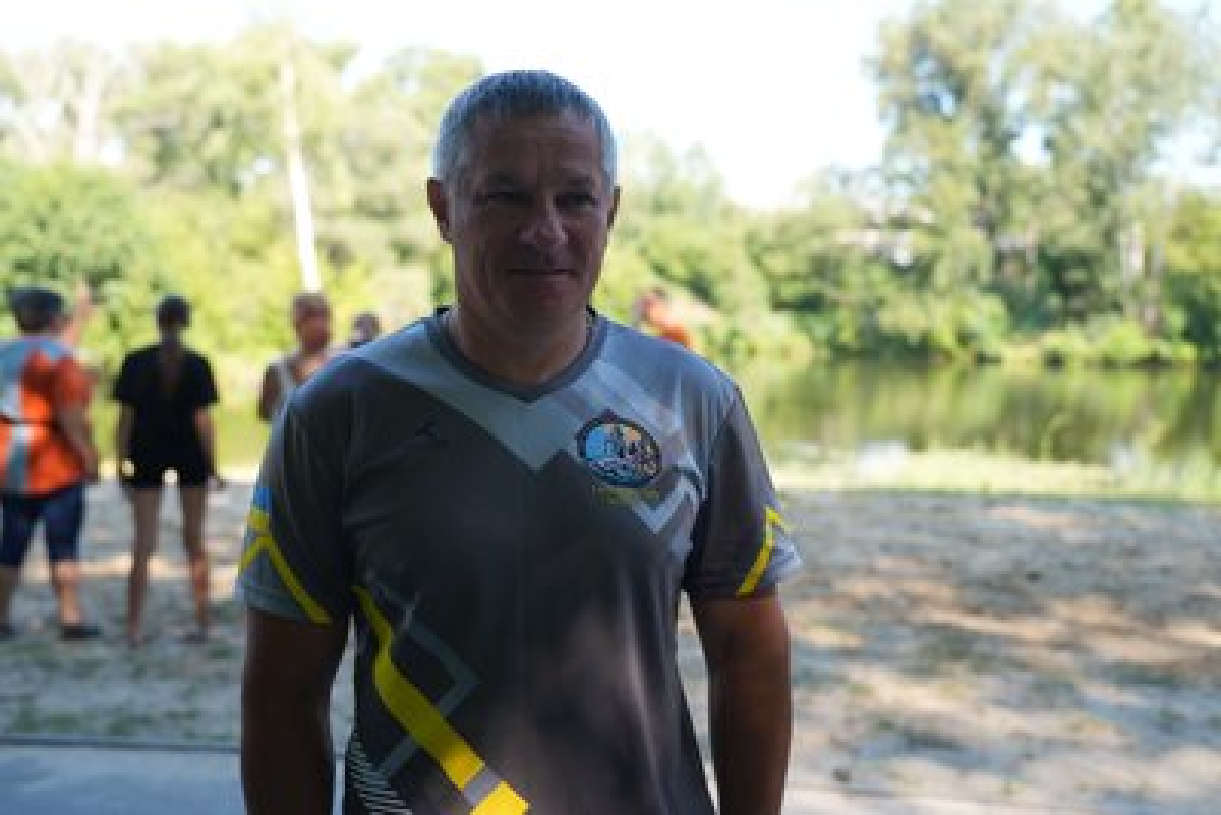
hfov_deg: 49.5
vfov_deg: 34.2
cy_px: 408
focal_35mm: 39
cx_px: 610
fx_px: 1323
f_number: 2.8
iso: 160
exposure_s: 1/100
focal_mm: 39
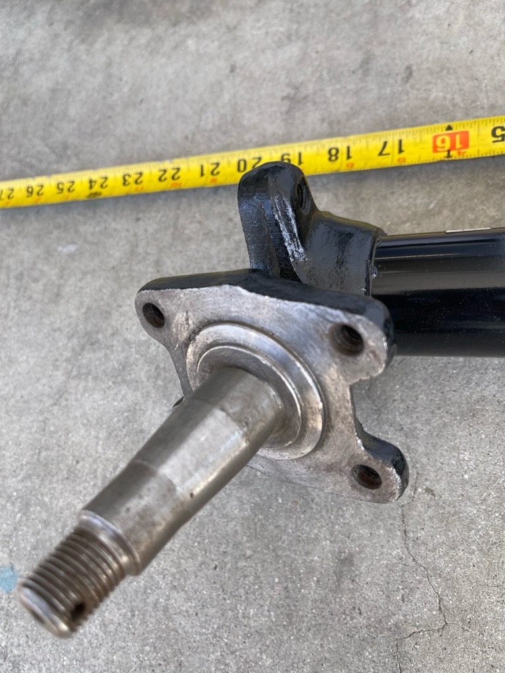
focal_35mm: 26
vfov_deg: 67.3
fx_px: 506
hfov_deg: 53.1
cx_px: 252
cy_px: 336
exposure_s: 1/155
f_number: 1.6
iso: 32
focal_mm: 5.1
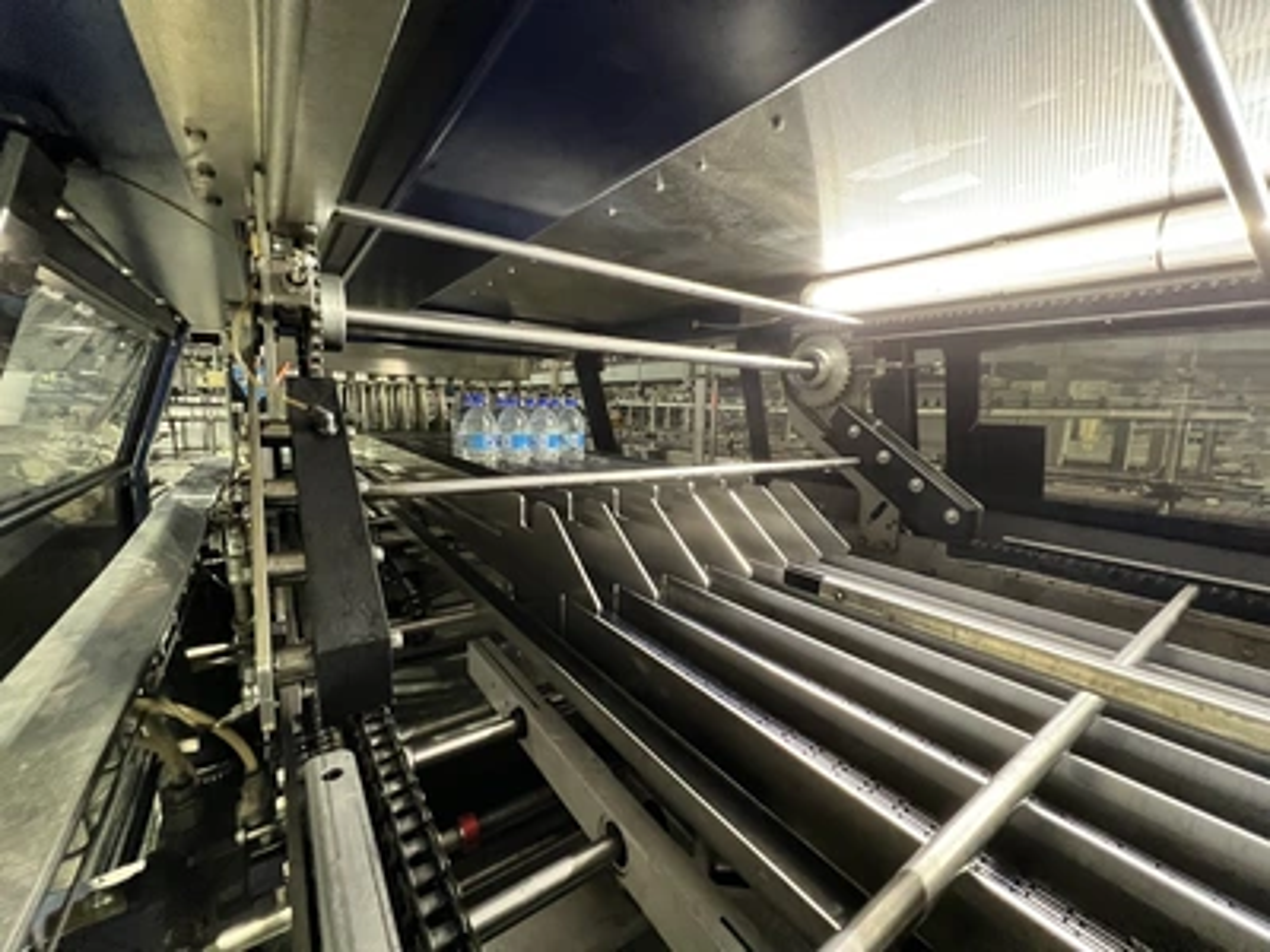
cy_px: 476
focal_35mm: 13
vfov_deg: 89.9
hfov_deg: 106.2
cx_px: 635
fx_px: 477
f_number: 1.8
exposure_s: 1/60
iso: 640
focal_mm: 1.57
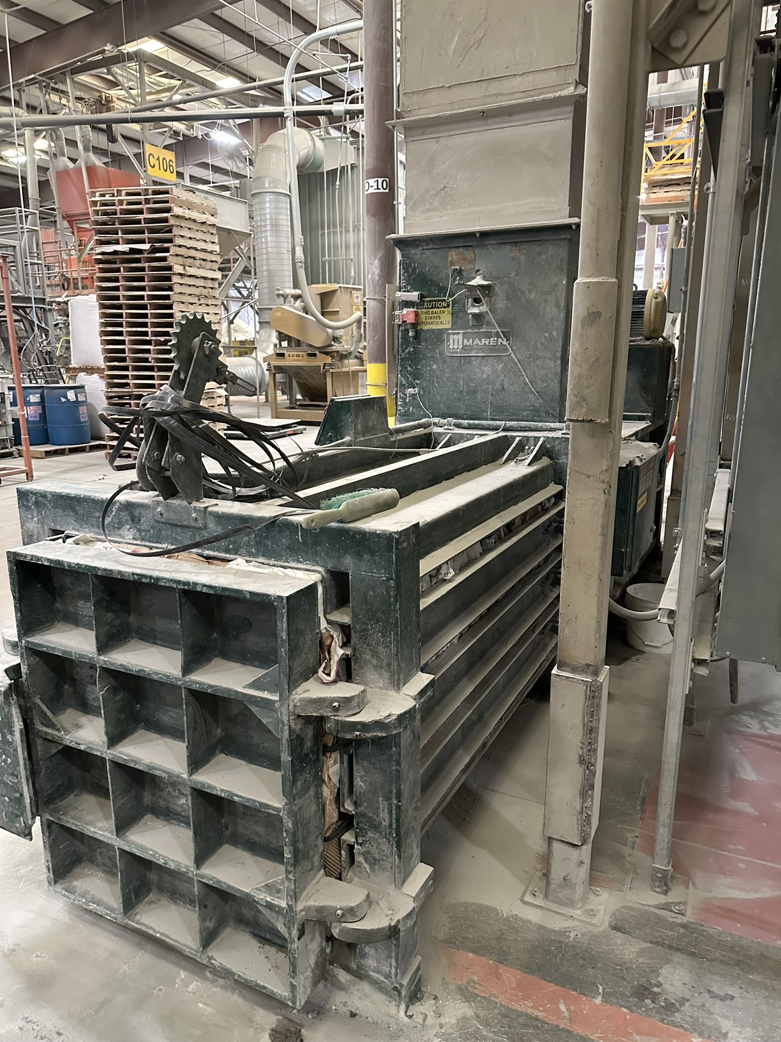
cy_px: 521
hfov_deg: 56.8
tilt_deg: -12.3
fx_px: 722
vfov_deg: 71.6
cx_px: 390
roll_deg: +0.6
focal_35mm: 24
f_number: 1.78
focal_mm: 6.86
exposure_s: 1/55
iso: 1000
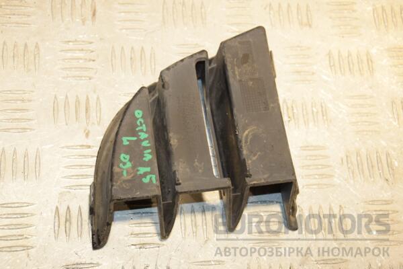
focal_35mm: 72
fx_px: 806
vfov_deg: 18.9
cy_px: 134
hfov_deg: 28.1
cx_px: 202
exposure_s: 1/200
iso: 800
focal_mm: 48
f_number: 5.6
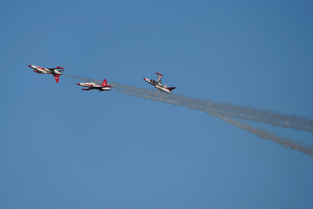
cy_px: 104
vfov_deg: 2.8
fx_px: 4348
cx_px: 156
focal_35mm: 500
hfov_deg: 4.1
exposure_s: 1/640
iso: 100
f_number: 7.1
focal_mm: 500
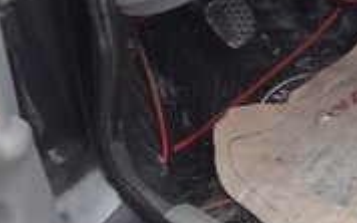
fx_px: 1070
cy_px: -194
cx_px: 582
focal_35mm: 110
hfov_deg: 16.7
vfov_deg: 11.0
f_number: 1.9
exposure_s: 1/103
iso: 40
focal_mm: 3.7
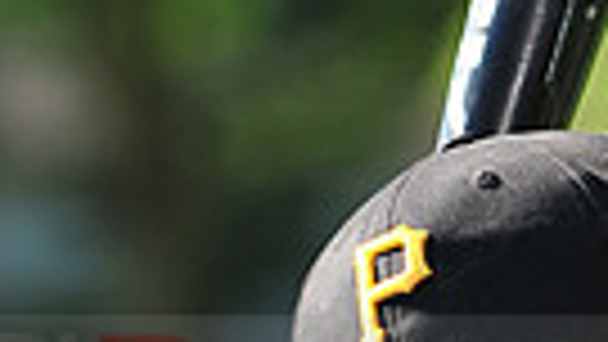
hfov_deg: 2.9
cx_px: 576
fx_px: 11965
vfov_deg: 1.6
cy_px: 378
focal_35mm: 742
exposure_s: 1/800
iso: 200
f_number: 5
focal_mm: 165
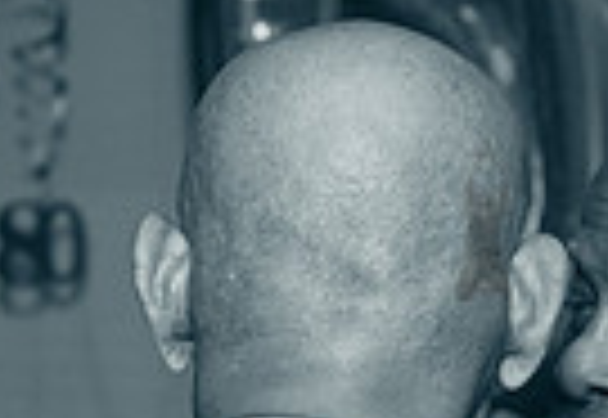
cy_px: 563
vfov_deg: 8.7
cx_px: 428
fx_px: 2696
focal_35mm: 158
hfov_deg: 12.8
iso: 1250
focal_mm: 32
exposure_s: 1/400
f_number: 3.5
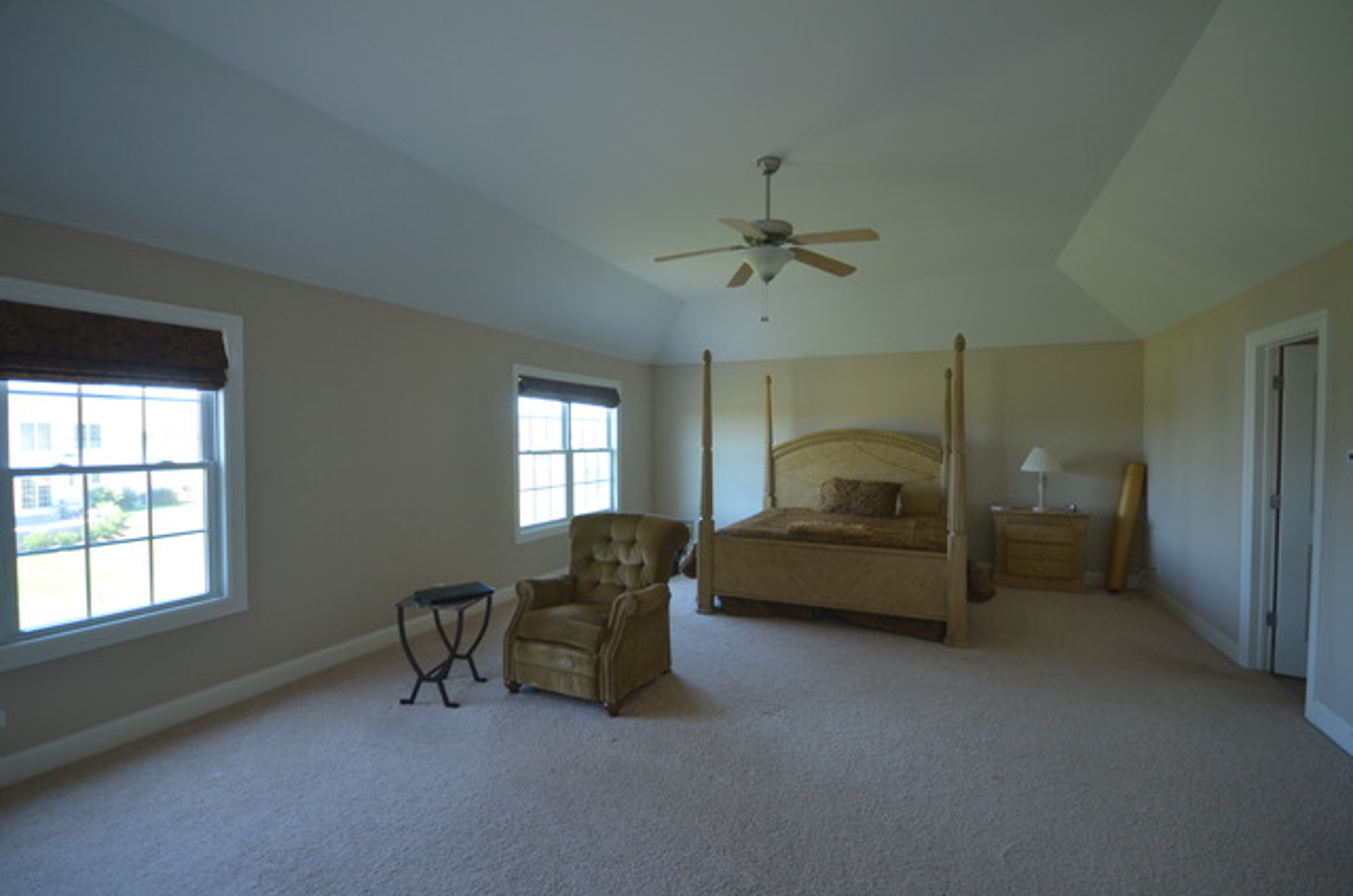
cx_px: 676
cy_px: 448
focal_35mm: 15
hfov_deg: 100.5
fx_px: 563
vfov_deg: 77.1
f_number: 4
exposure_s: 1/100
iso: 800
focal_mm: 10
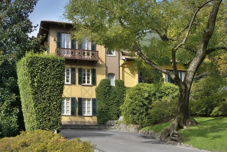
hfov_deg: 39.6
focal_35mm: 50
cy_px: 76
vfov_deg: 27.0
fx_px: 315
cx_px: 114
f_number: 10
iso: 100
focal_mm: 50
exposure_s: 1/125
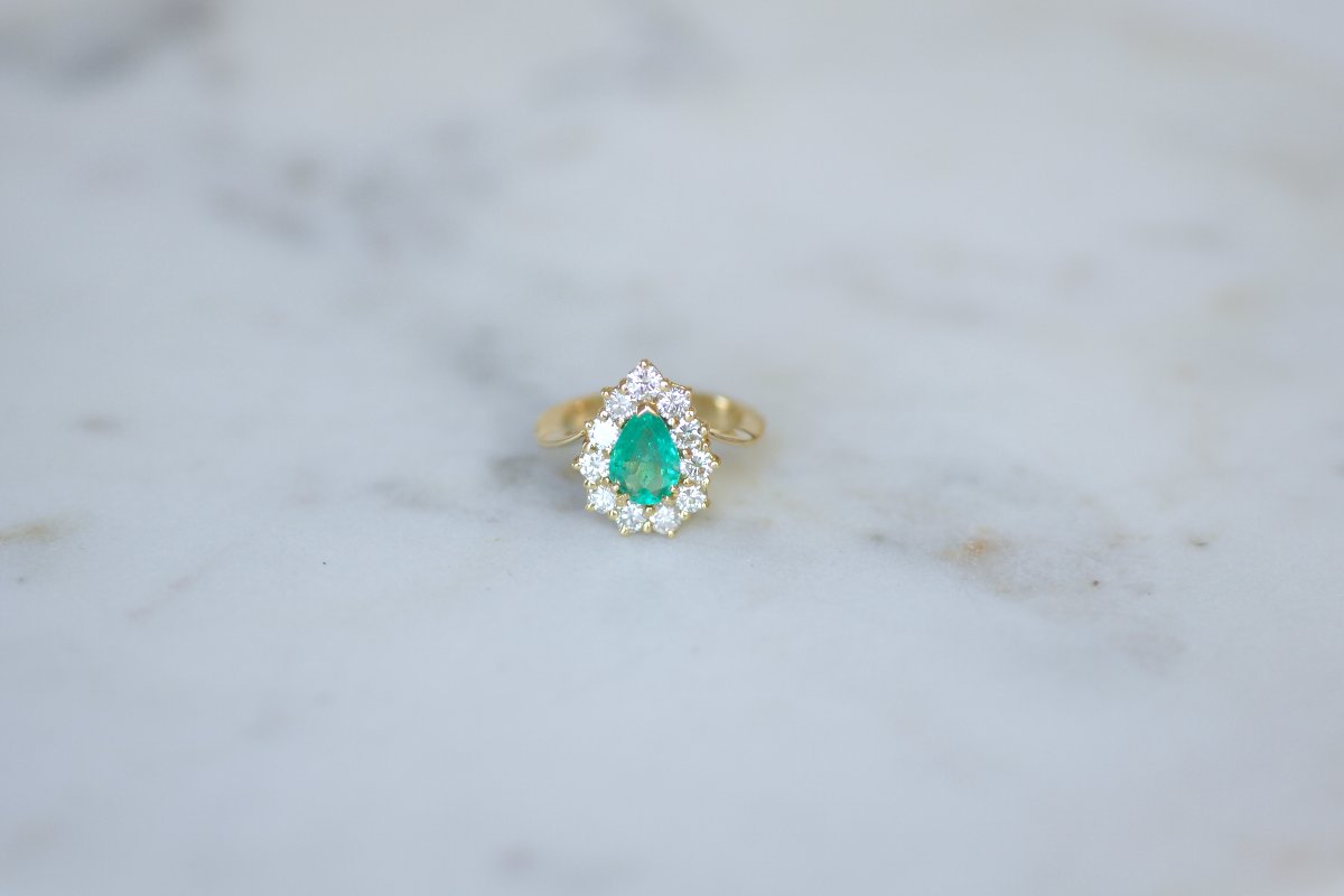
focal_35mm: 105
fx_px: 3920
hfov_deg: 19.5
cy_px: 448
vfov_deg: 13.0
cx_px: 672
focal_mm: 70
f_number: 2.8
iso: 200
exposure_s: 1/125
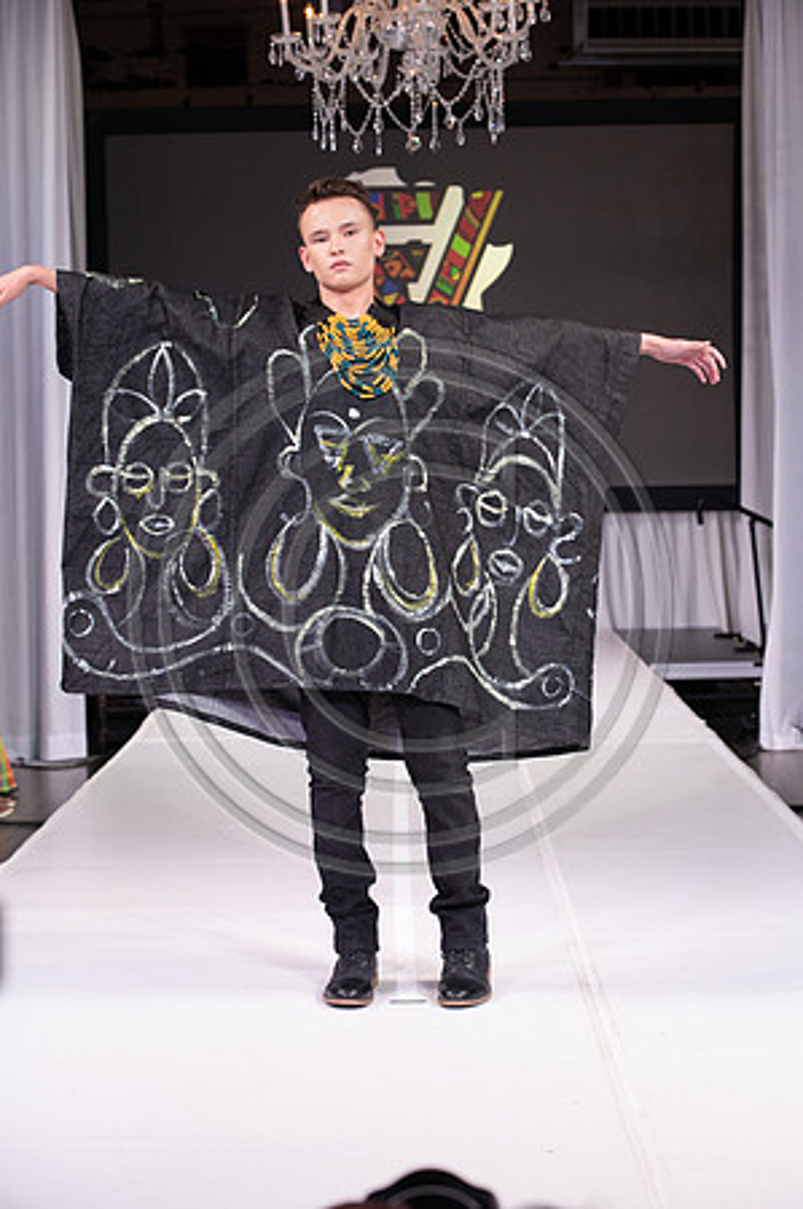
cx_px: 402
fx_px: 2347
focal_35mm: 70
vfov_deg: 28.9
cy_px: 604
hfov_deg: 19.4
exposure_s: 1/400
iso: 2000
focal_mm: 70
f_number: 5.6
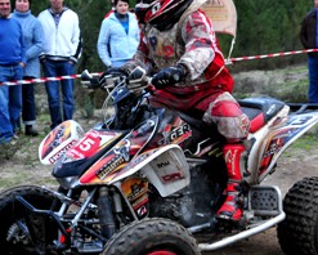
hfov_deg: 23.3
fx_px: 772
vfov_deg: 18.7
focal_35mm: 82
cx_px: 174
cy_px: 138
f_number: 4.2
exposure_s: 1/1000
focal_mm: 32
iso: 500
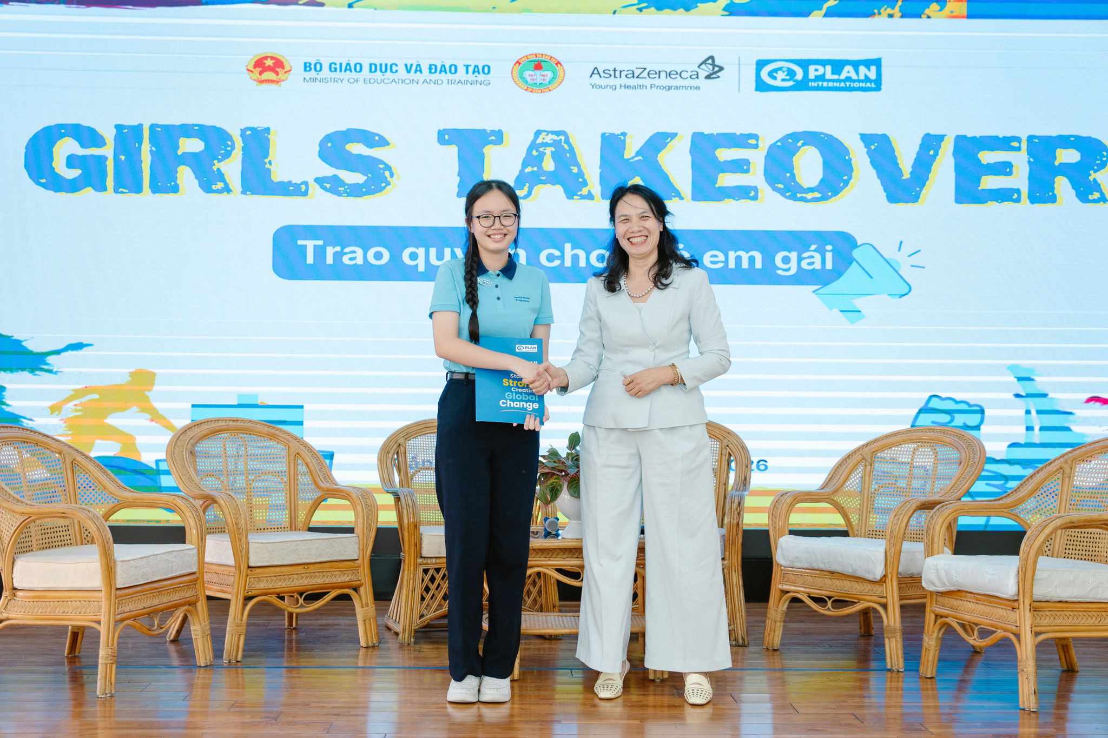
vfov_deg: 28.4
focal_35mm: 47
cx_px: 548
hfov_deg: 41.6
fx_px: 1459
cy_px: 344
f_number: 3.2
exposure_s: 1/160
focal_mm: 43.6
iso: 1000
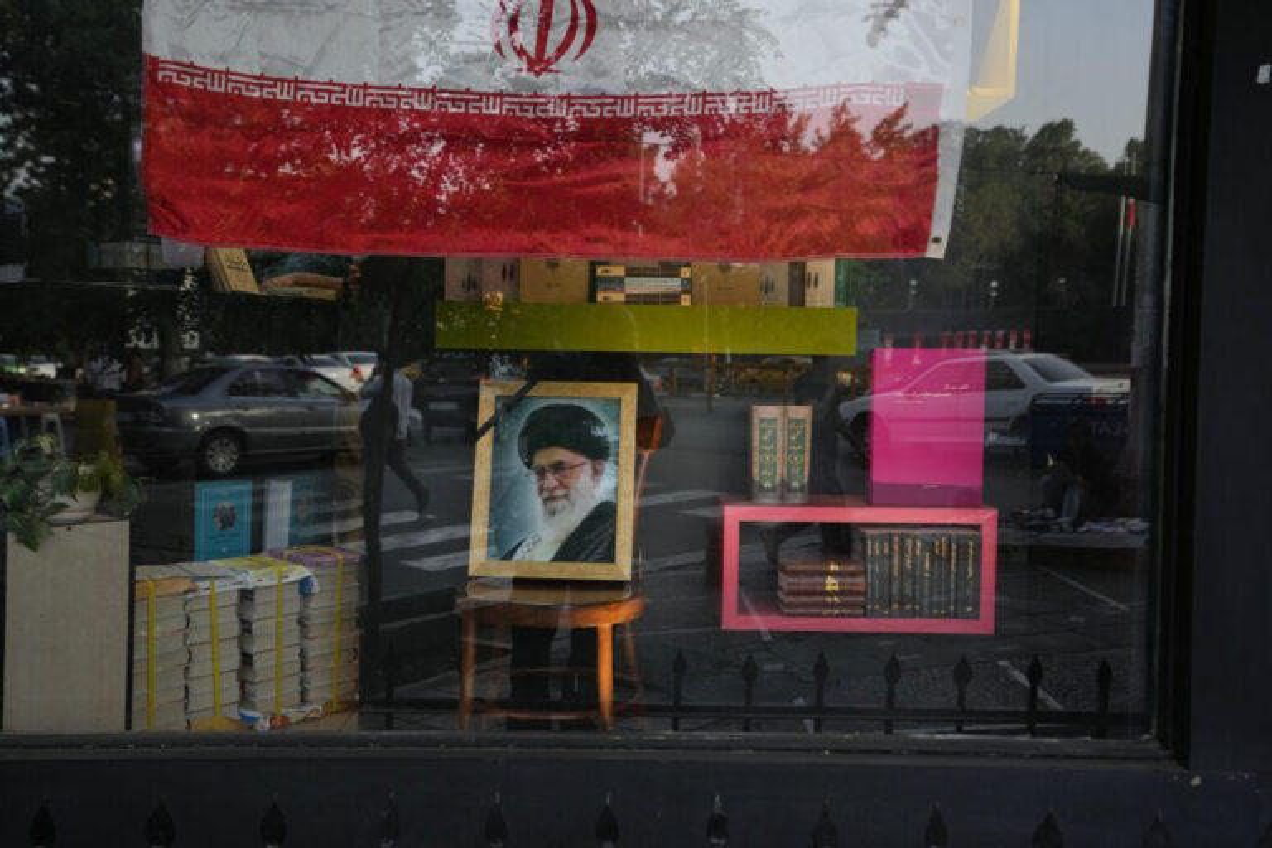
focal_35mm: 35
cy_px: 424
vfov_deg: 37.9
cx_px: 636
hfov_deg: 54.4
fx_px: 1237
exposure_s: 1/400
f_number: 3.5
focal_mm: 35
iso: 640
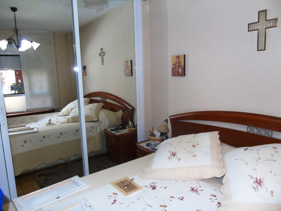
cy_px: 106
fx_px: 203
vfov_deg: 54.9
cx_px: 140
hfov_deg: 69.4
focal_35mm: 25
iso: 200
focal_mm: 4.4
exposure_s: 1/30
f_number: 3.4
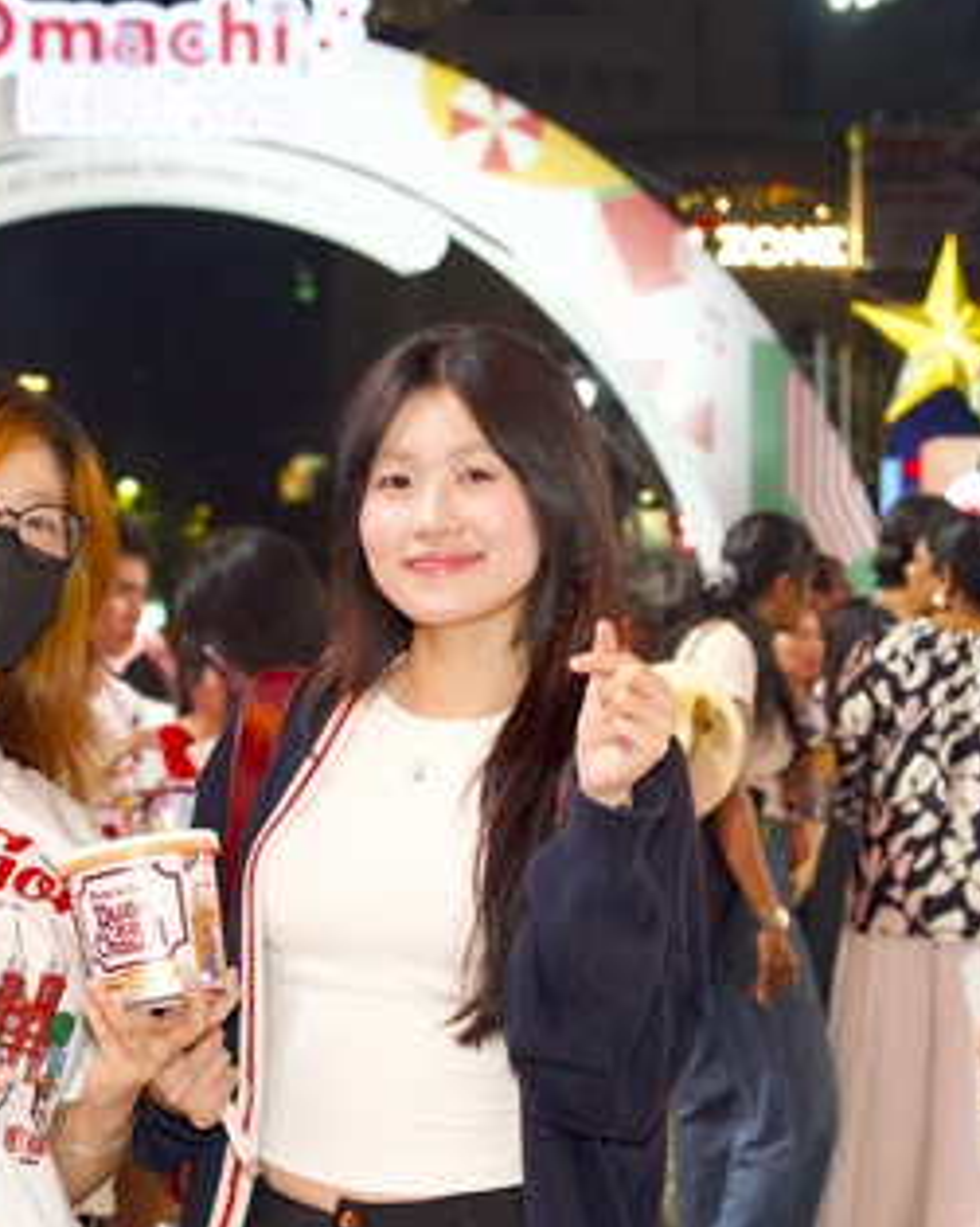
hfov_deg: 17.7
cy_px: 723
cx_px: 195
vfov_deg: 22.2
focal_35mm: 86
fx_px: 3119
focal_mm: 45
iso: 1600
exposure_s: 1/200
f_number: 4
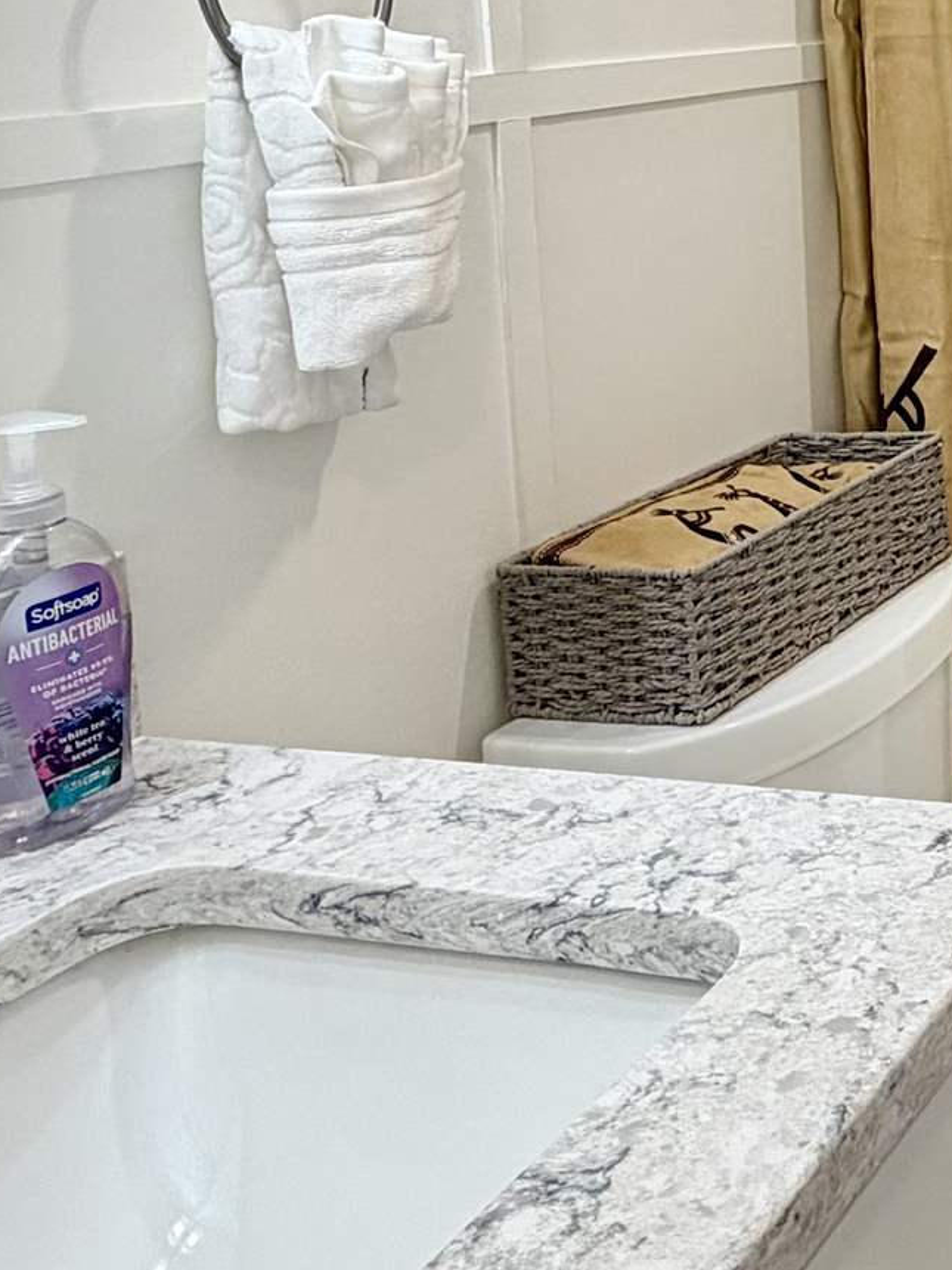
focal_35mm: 50
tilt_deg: -4.0
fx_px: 1833
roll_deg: +2.4
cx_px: 1280
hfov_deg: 24.8
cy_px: 114
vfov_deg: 35.8
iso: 160
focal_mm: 2.22
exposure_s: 1/120
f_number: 2.2
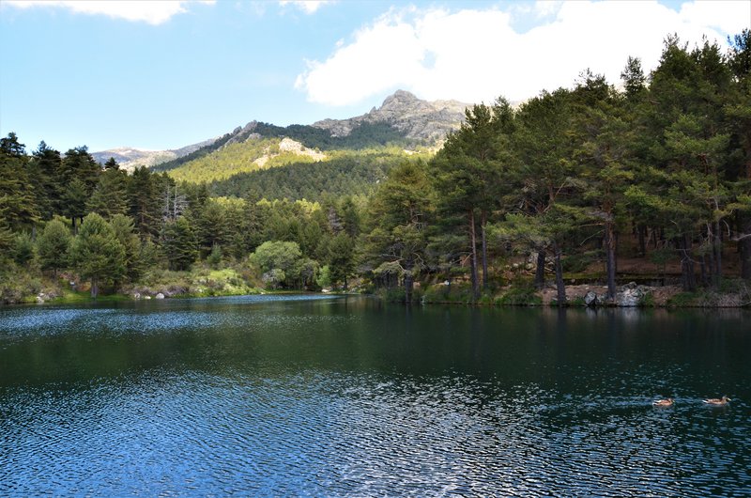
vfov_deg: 47.7
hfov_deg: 67.5
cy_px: 249
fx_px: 562
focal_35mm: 27
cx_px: 376
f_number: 10
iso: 640
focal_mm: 18
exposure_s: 1/250
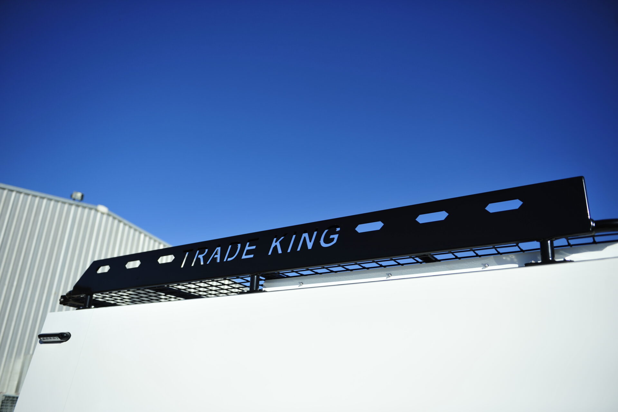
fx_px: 532
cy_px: 206
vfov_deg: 42.3
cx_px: 309
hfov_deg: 60.3
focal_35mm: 31
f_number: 2.8
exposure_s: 1/5000
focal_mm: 31
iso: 200
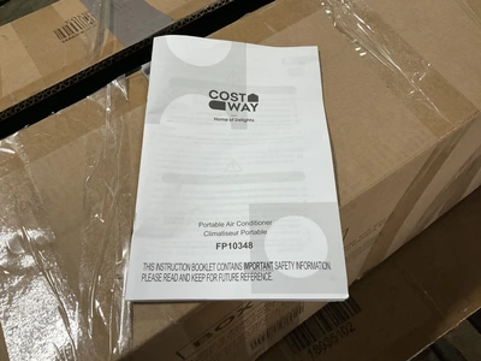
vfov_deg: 48.2
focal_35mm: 29
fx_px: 403
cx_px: 240
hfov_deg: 61.7
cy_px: 180
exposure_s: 1/60
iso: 250
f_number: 1.8
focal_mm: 3
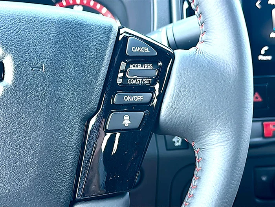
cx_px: 138
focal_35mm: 45
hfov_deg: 42.1
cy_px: 104
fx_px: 357
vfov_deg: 32.2
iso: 64
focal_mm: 6.86
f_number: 1.78
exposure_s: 1/60
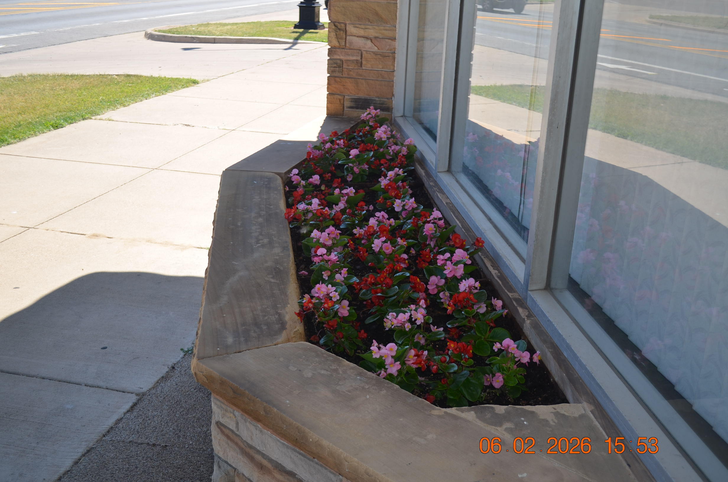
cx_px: 364
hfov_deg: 53.2
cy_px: 241
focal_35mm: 36
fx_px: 726
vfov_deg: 36.7
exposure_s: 1/200
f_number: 4
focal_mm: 24
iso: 140
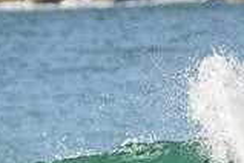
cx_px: 362
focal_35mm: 2230
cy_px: 170
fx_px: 15113
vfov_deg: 0.6
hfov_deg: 0.9
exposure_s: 1/1250
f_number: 11
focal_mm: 610
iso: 2800
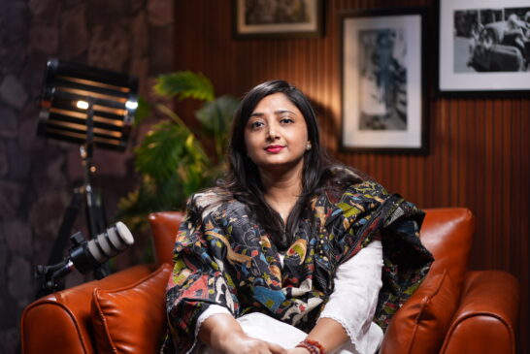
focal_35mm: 85
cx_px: 265
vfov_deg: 16.1
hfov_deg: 23.9
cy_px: 177
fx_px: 1252
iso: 250
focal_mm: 85
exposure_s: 1/60
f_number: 1.8
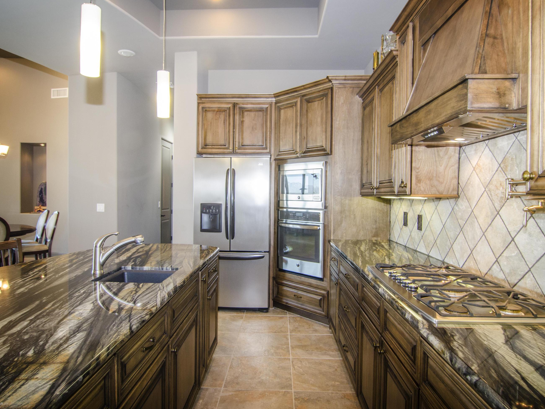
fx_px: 315
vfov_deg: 66.0
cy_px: 208
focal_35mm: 20
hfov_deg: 81.5
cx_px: 298
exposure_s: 1/10
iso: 400
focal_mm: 12
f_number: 9
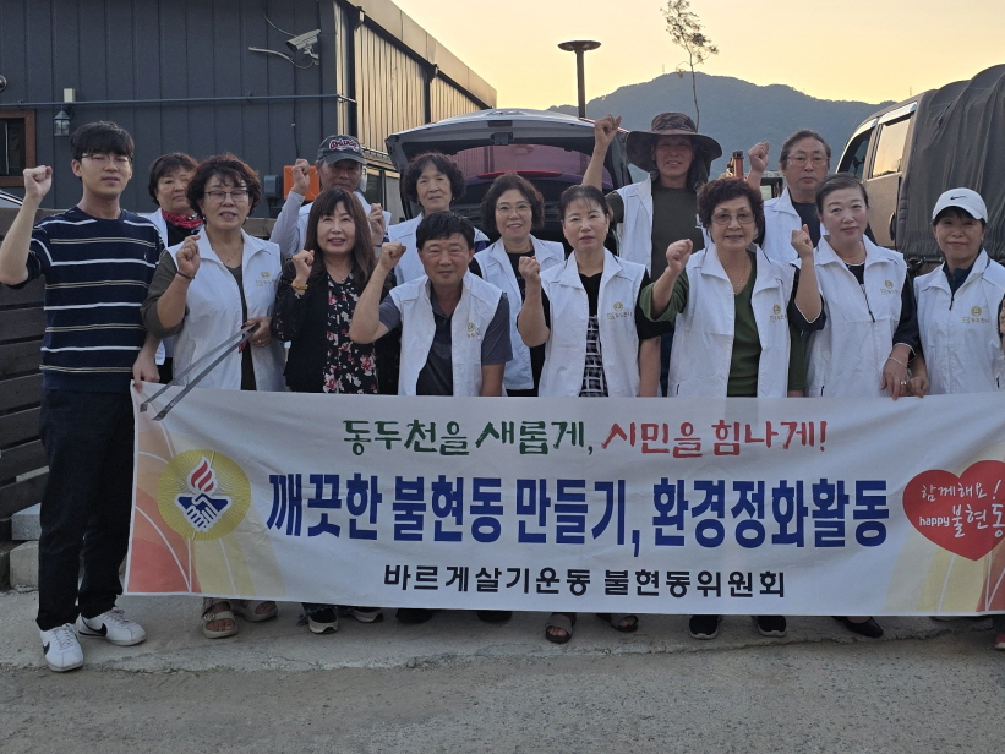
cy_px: 244
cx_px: 608
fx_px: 1220
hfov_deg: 44.5
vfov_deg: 34.0
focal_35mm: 42
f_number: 1.7
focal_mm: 6.3
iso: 50
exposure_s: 1/180
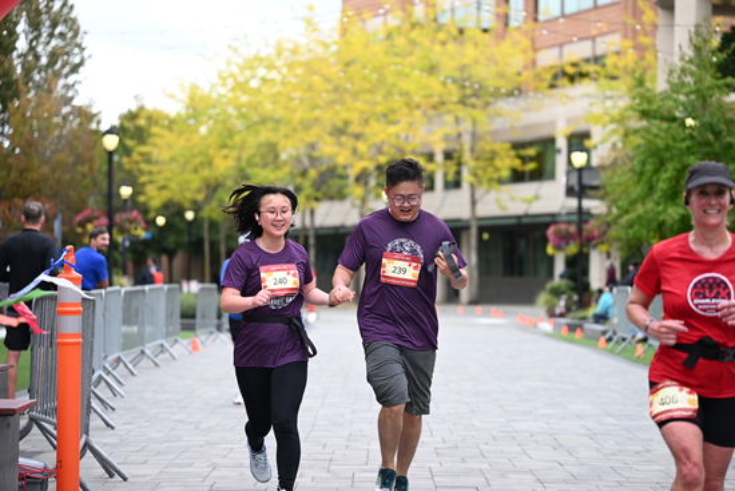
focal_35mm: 97
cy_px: 246
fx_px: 1981
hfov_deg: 21.0
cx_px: 368
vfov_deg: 14.1
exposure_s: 1/1600
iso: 640
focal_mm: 97
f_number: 2.8
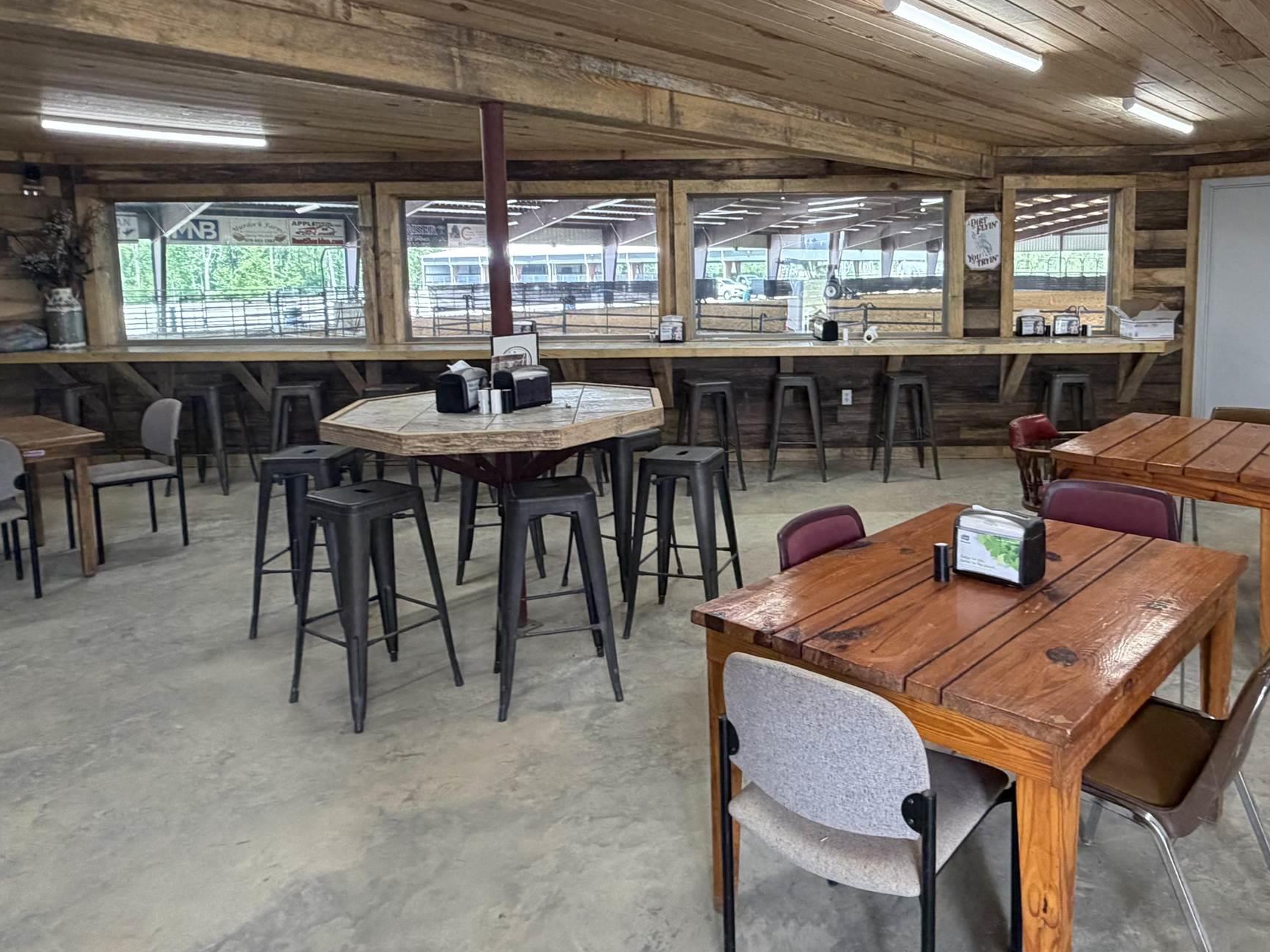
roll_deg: +0.5
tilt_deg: -7.4
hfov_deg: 68.4
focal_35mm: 25
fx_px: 917
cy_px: 376
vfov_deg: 54.4
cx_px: 790
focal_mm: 2.22
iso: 320
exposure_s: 1/120
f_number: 2.2
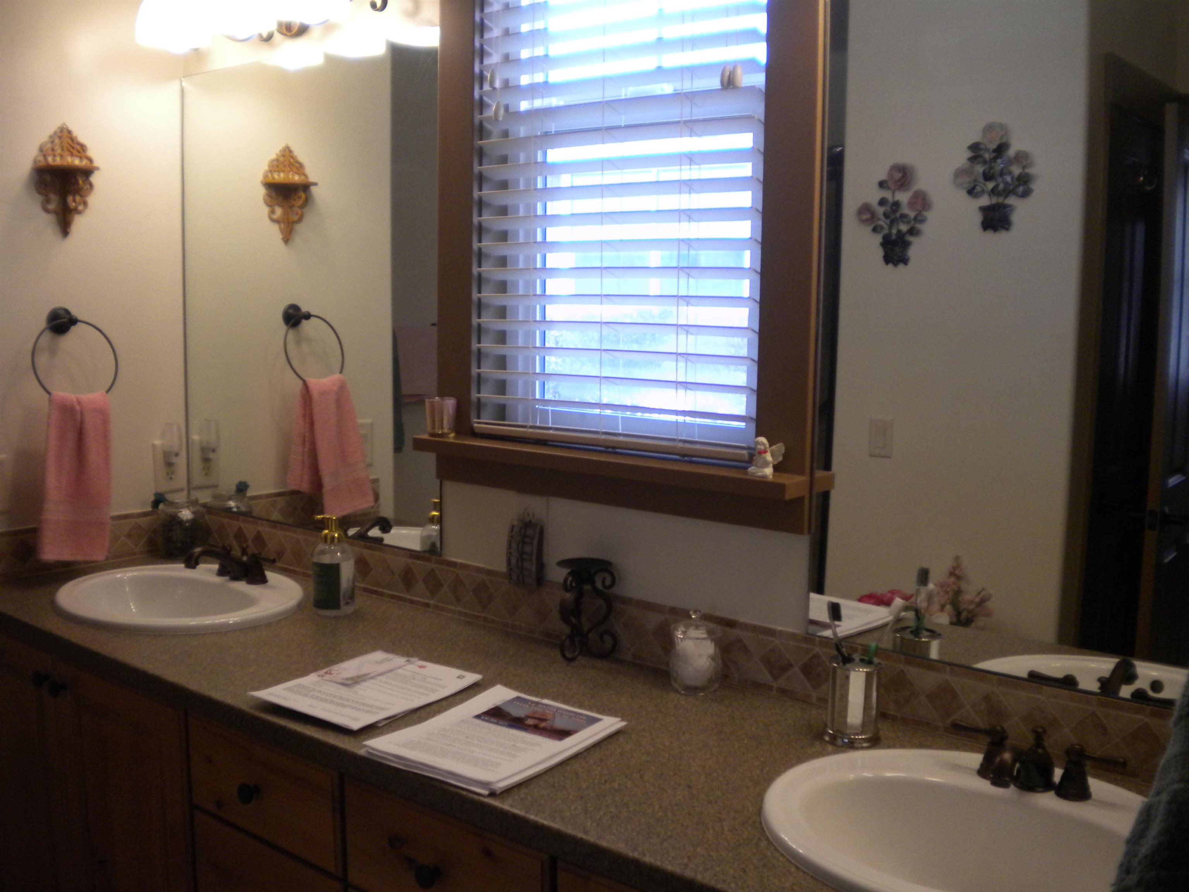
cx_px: 594
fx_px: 1202
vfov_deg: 40.7
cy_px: 446
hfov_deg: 52.6
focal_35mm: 35
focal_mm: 6.3
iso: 256
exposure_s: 1/57.7
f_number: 3.1
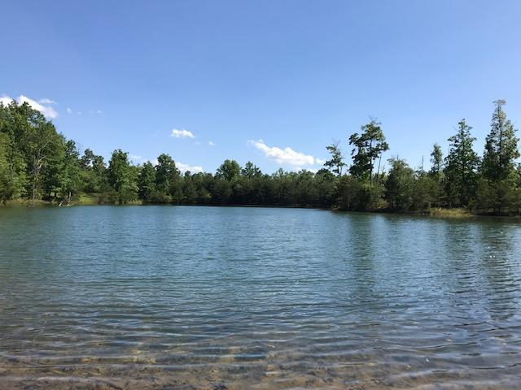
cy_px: 195
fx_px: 421
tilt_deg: -0.1
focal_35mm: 28
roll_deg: -1.6
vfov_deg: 49.7
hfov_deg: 63.4
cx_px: 260
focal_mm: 3.99
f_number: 1.8
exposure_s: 1/2336
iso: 20
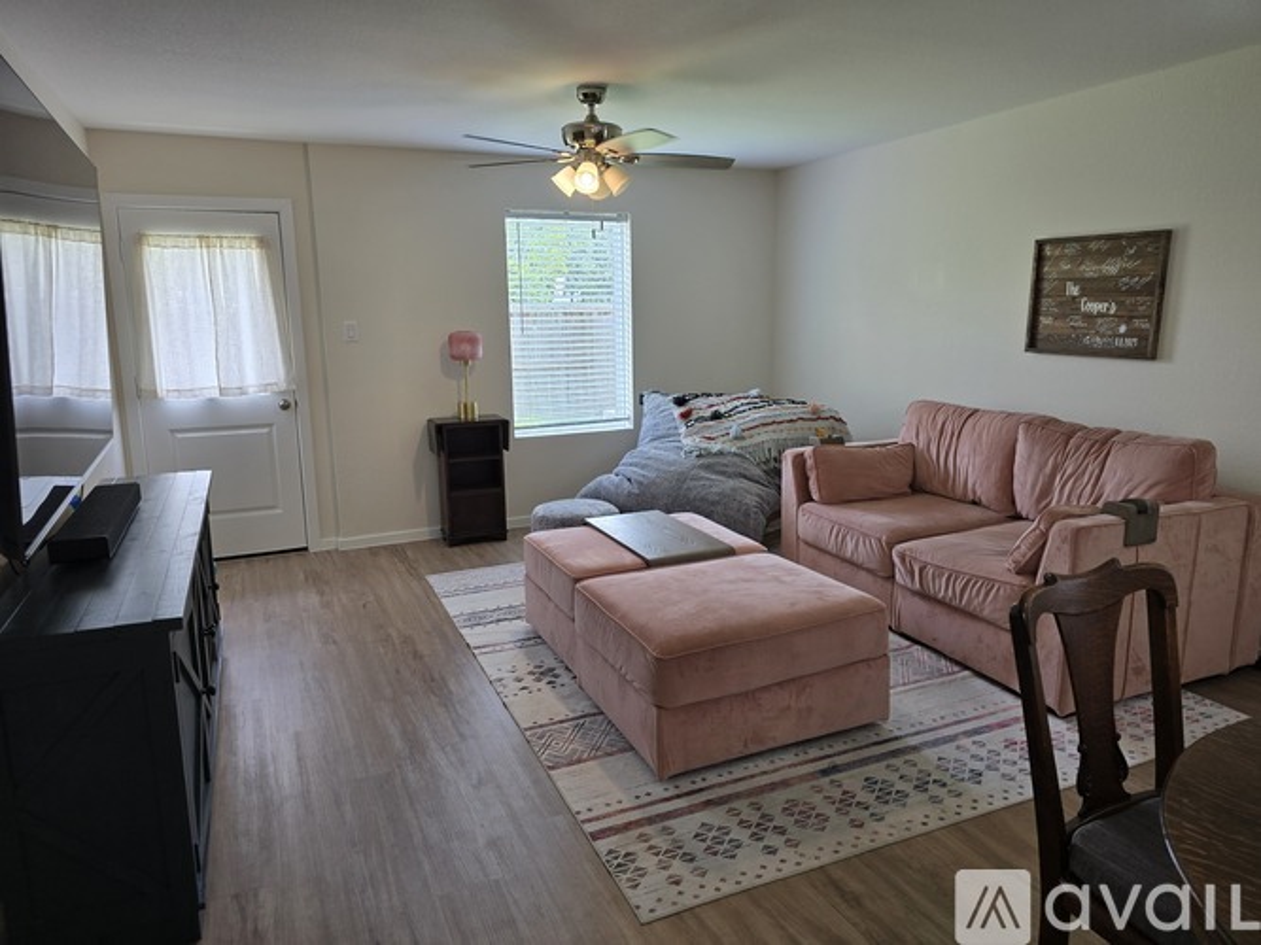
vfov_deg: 58.9
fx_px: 838
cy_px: 472
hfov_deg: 73.9
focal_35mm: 23
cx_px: 630
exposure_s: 1/120
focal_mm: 6.3
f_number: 1.7
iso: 80
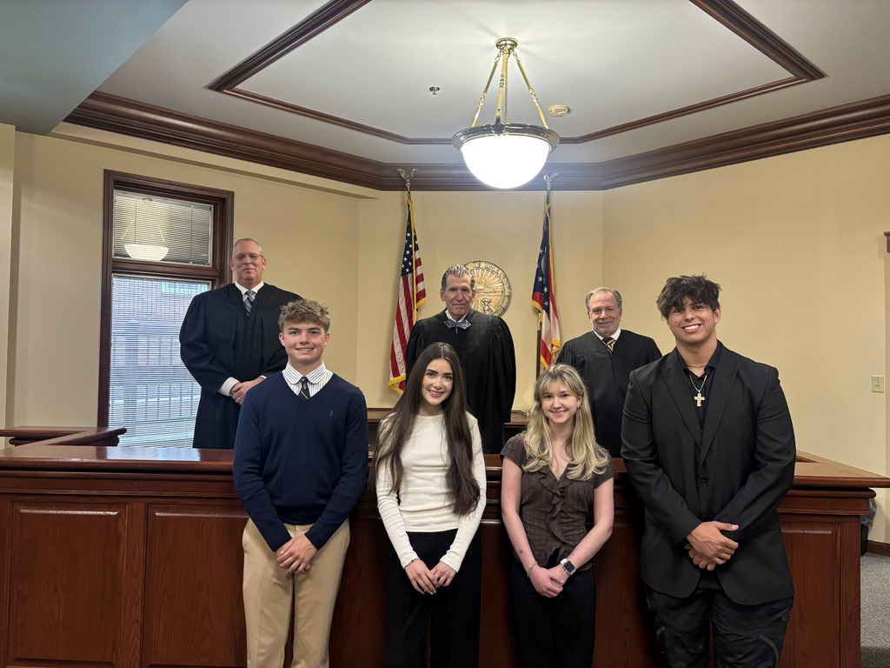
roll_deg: -0.9
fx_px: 668
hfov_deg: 67.3
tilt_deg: +2.6
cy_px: 334
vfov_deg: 53.1
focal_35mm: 26
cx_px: 445
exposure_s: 1/60
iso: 200
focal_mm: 5.96
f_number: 1.6
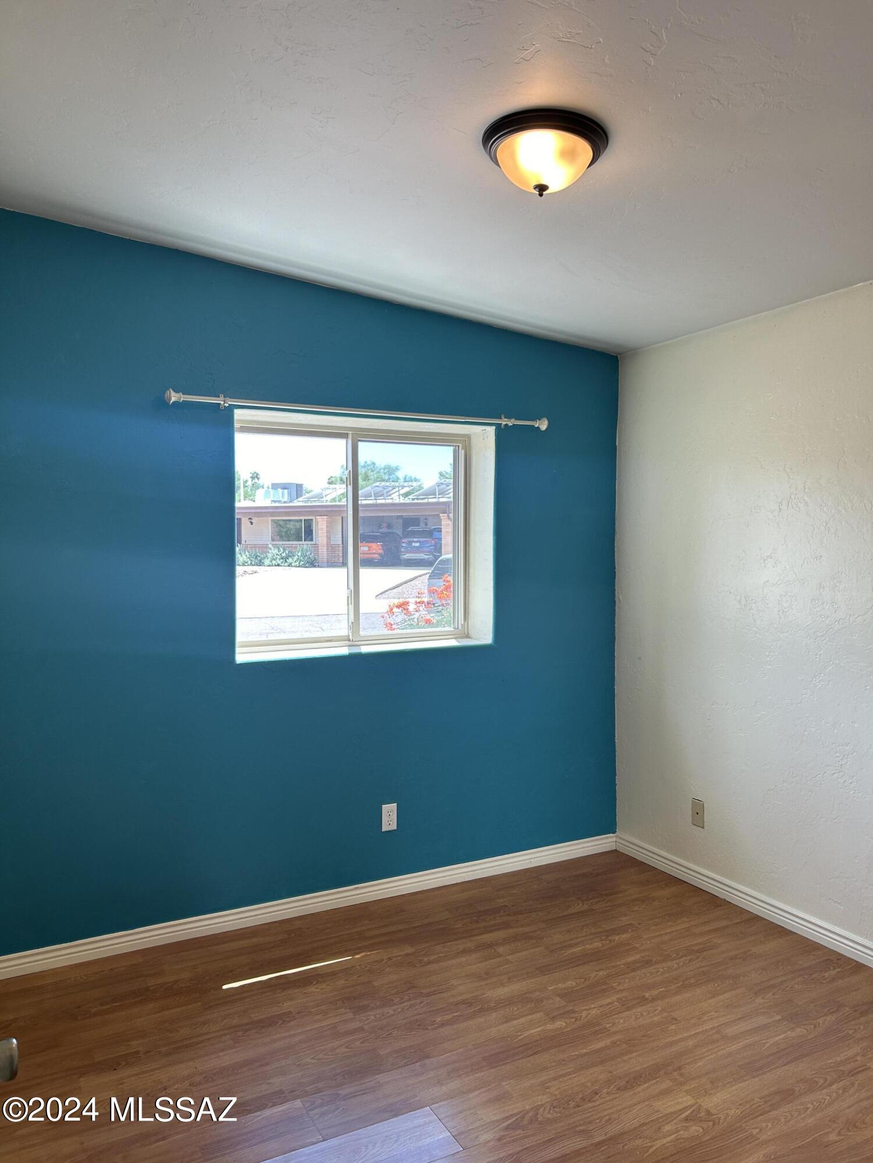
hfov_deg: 53.1
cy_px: 582
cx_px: 436
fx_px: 874
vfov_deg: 67.3
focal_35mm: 26
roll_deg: +0.2
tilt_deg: -2.4
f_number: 1.5
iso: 50
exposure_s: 1/224
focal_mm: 5.7
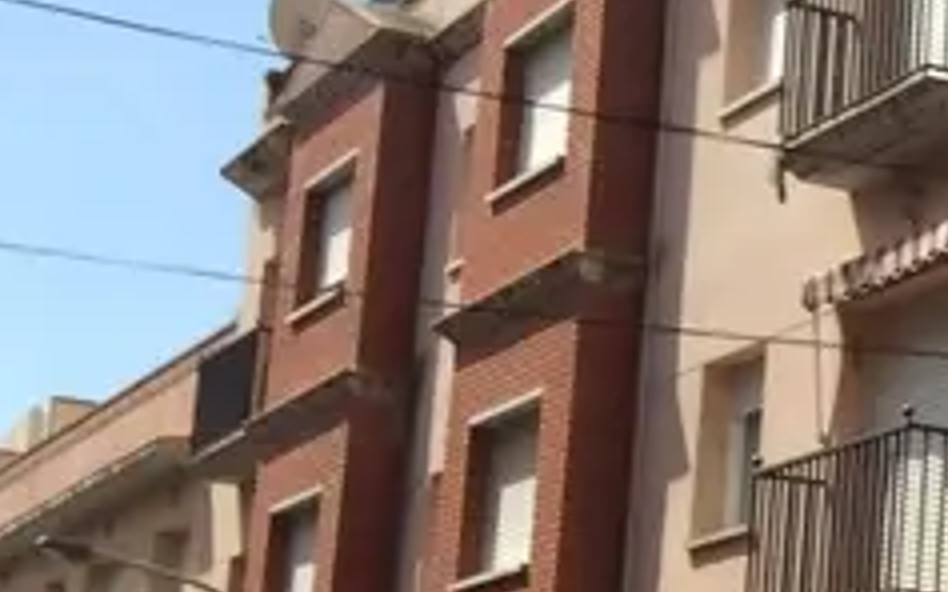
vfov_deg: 11.1
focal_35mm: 118
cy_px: 374
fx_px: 3048
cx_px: 1260
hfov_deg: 16.6
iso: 32
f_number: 2.4
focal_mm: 3.3
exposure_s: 1/1167
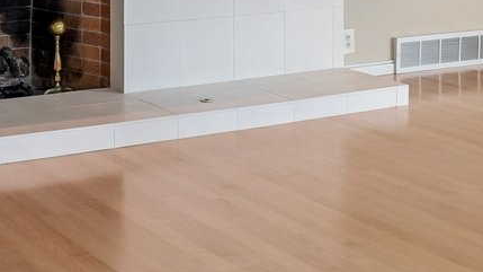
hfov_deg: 25.4
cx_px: 17
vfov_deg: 13.9
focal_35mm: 80
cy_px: -165
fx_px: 1024
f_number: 8
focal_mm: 16
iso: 400
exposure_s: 1/15
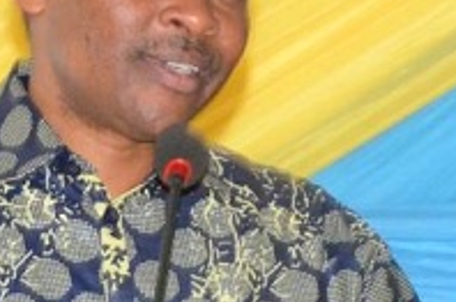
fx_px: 5358
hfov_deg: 4.9
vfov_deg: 3.2
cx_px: 274
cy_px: 232
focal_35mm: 424
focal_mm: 80
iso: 5000
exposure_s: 1/60
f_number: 10
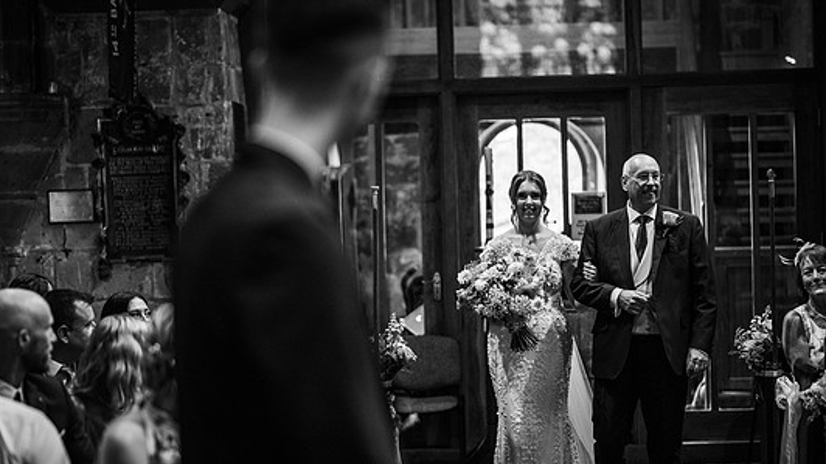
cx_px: 415
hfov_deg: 22.0
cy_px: 284
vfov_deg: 12.5
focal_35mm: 97
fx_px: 2124
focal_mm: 85
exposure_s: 1/200
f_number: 1.8
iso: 450
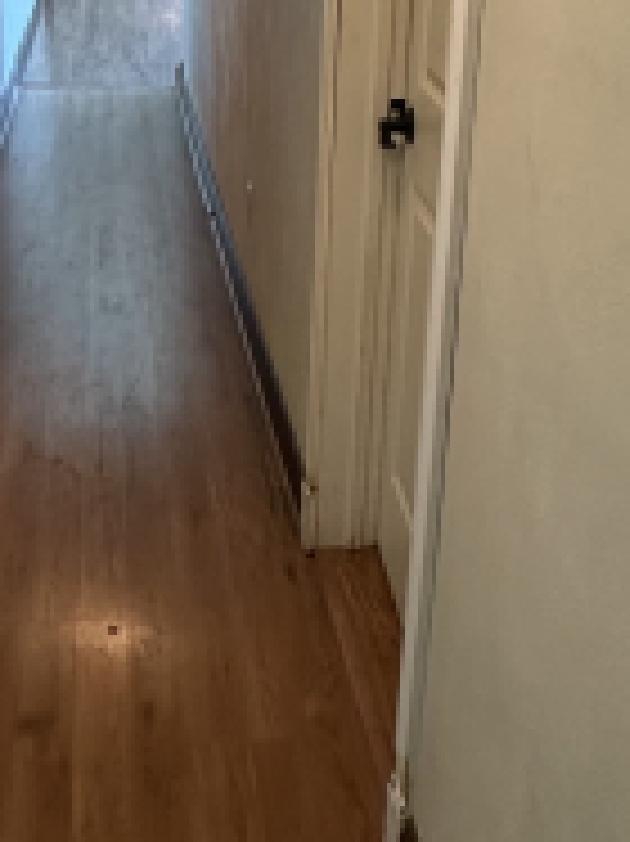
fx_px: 1215
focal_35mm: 50
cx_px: 194
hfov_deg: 28.8
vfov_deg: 37.0
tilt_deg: -17.0
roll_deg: -1.7
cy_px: 182
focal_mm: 2.22
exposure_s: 1/60
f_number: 2.2
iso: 500
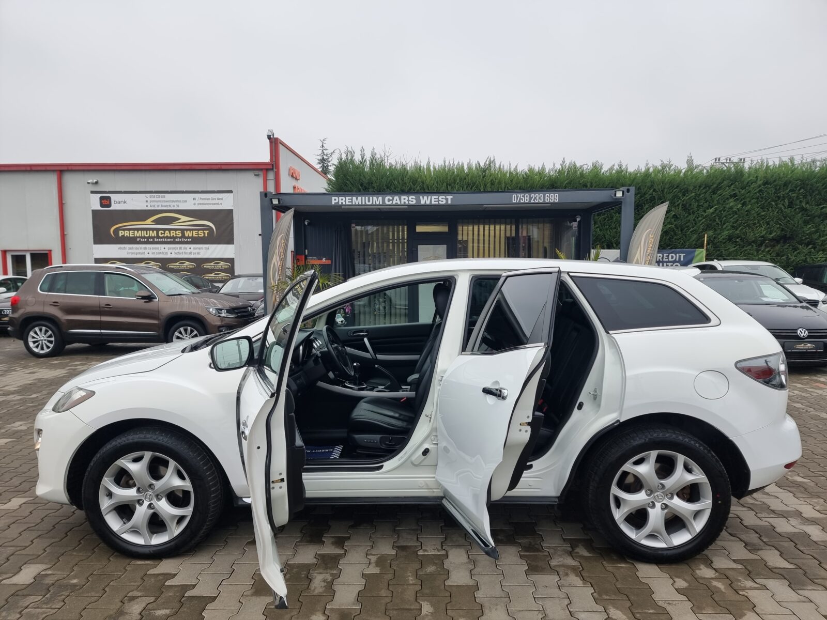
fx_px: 573
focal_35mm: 24
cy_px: 310
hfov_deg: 71.6
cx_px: 414
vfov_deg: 56.8
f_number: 1.8
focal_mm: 6.7
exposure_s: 1/120
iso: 50
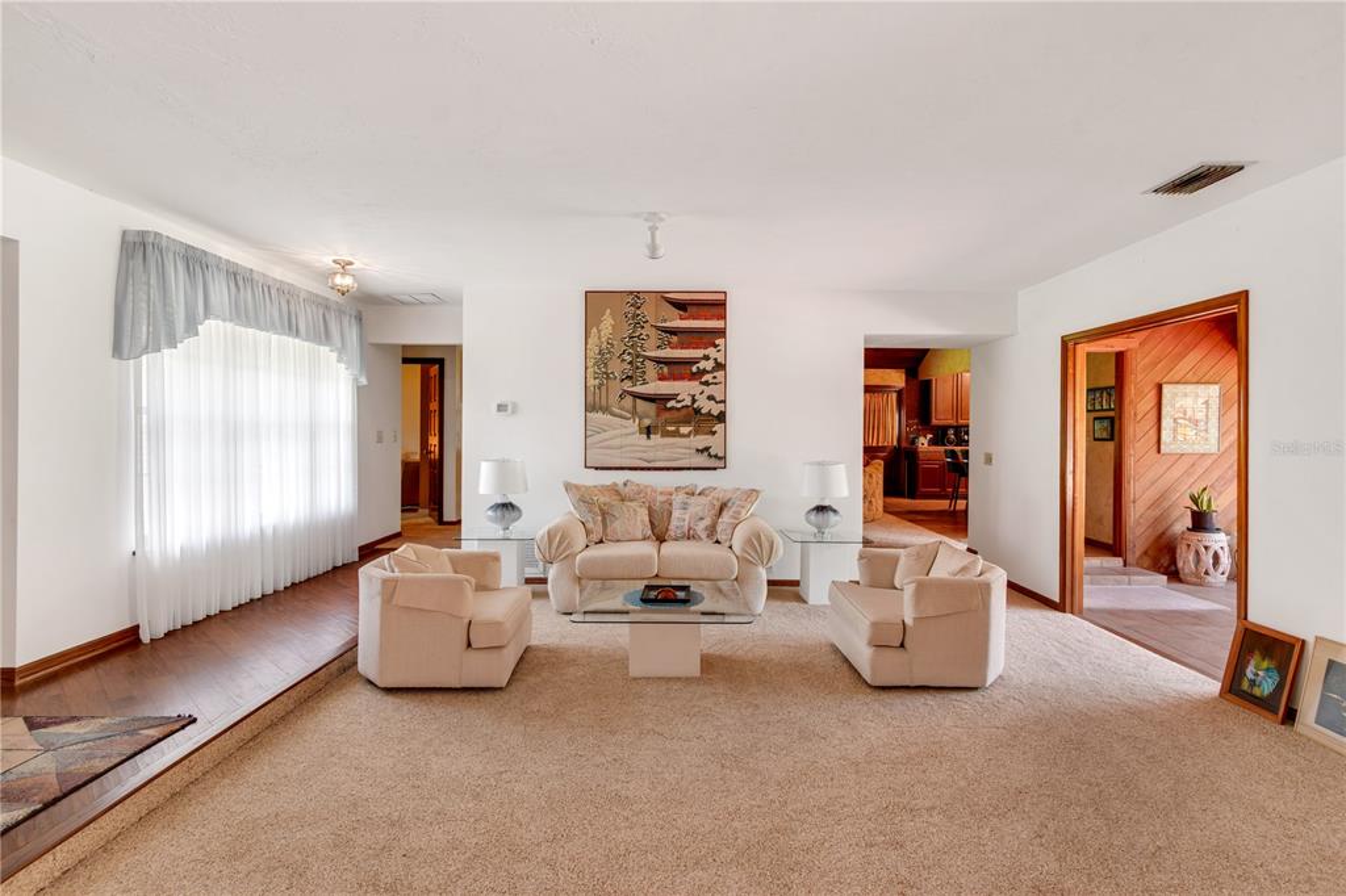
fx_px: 617
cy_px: 448
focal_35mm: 16
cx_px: 673
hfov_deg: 95.0
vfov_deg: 72.0
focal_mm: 11
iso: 250
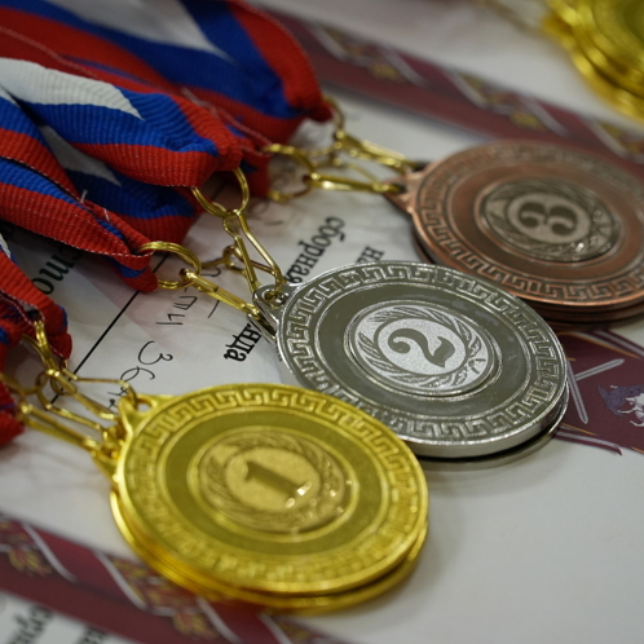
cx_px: 344
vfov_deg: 10.3
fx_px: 3557
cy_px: 322
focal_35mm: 169
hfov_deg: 10.3
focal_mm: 88
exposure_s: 1/160
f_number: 4
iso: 800
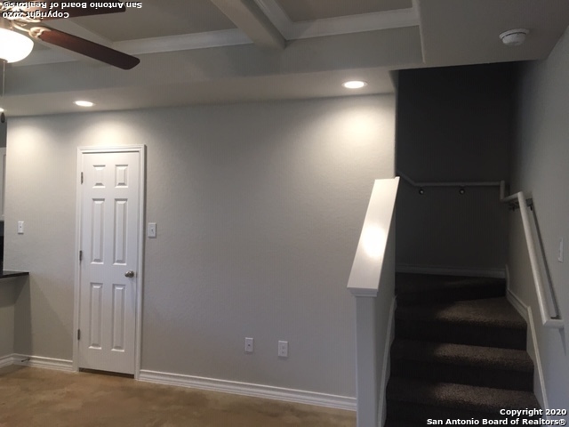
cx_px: 284
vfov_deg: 48.2
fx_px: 477
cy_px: 214
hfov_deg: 61.7
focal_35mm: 29
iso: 40
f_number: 2.2
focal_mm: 4.15
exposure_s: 1/30
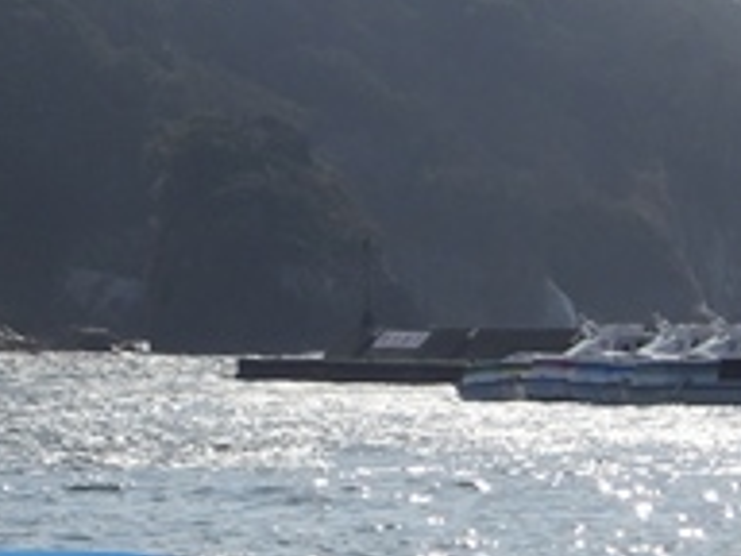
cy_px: 292
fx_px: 3596
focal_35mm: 168
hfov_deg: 11.8
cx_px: 289
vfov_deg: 8.8
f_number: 4.5
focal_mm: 7.87
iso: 80
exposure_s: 1/1250
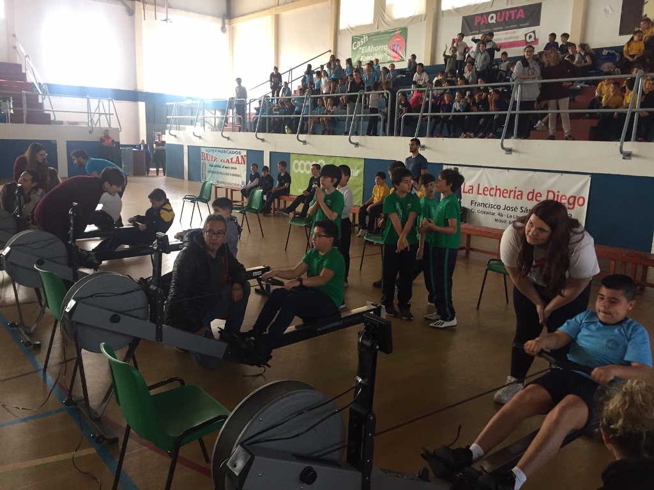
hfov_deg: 61.7
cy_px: 245
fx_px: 548
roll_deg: -2.1
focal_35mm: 29
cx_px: 327
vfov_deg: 48.2
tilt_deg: -10.2
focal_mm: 4.15
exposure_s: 1/33
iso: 64
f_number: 2.2
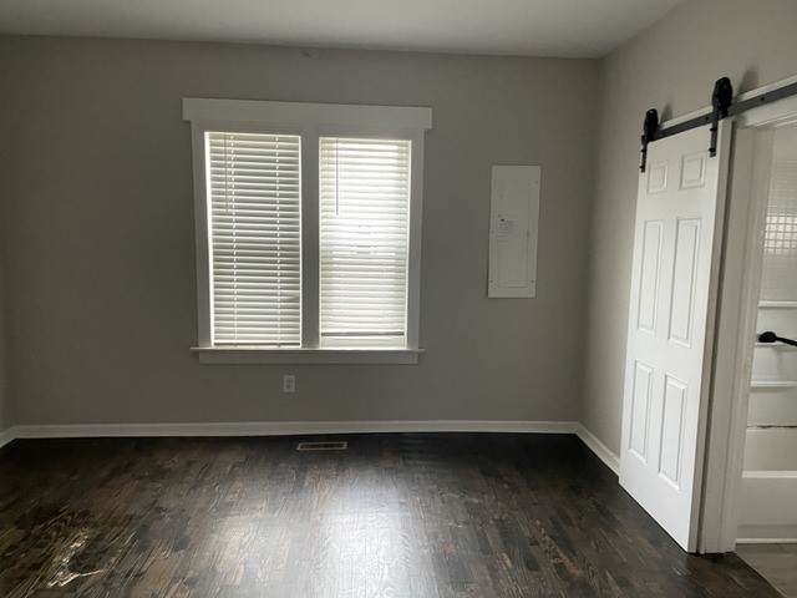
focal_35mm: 26
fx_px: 599
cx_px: 398
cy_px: 299
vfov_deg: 53.1
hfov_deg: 67.3
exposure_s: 1/46
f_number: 1.6
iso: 500
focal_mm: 4.2
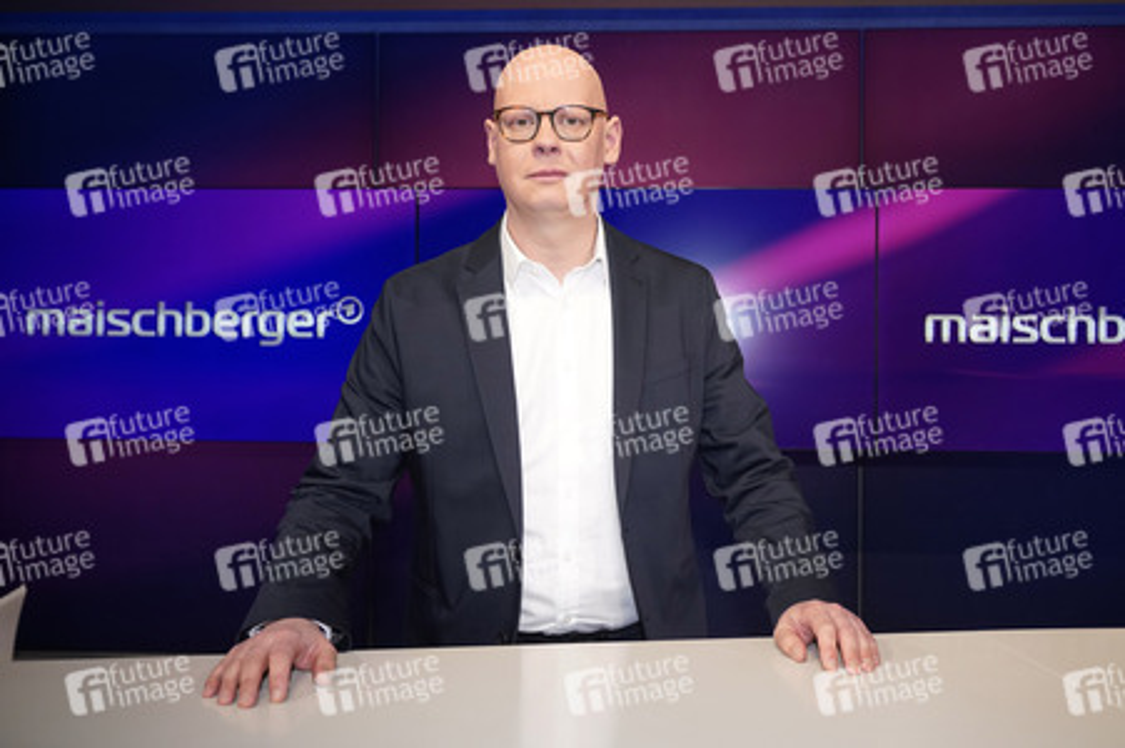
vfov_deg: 43.5
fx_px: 937
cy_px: 374
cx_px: 562
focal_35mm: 30
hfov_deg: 62.0
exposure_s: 1/160
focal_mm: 30
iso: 2000
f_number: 5
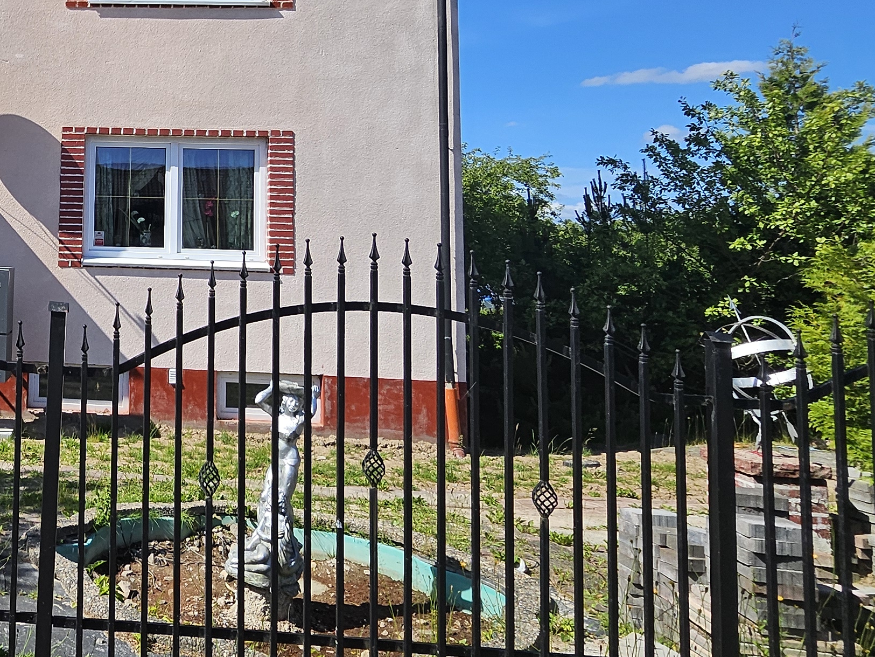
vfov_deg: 43.1
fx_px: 809
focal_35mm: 32
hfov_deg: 47.2
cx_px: -1
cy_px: 184
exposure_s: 1/1192
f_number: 2.2
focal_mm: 1.7
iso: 32
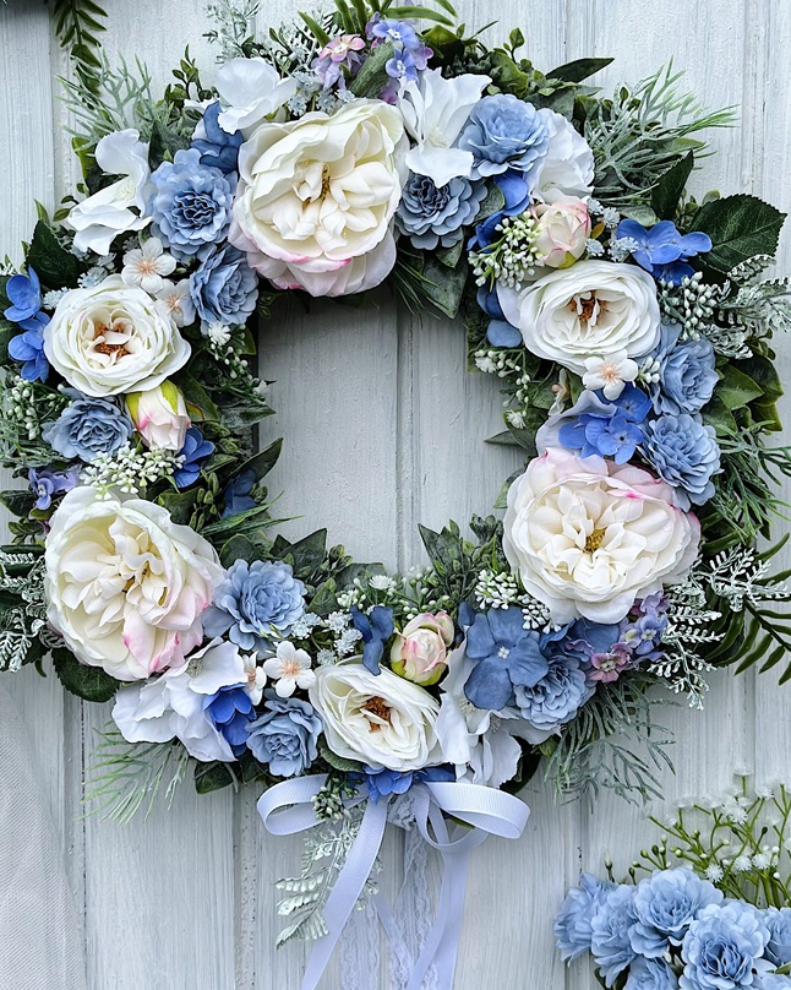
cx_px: 340
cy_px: 430
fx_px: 1698
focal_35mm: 58
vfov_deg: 32.4
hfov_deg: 26.2
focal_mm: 6.86
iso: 80
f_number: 1.78
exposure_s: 1/935
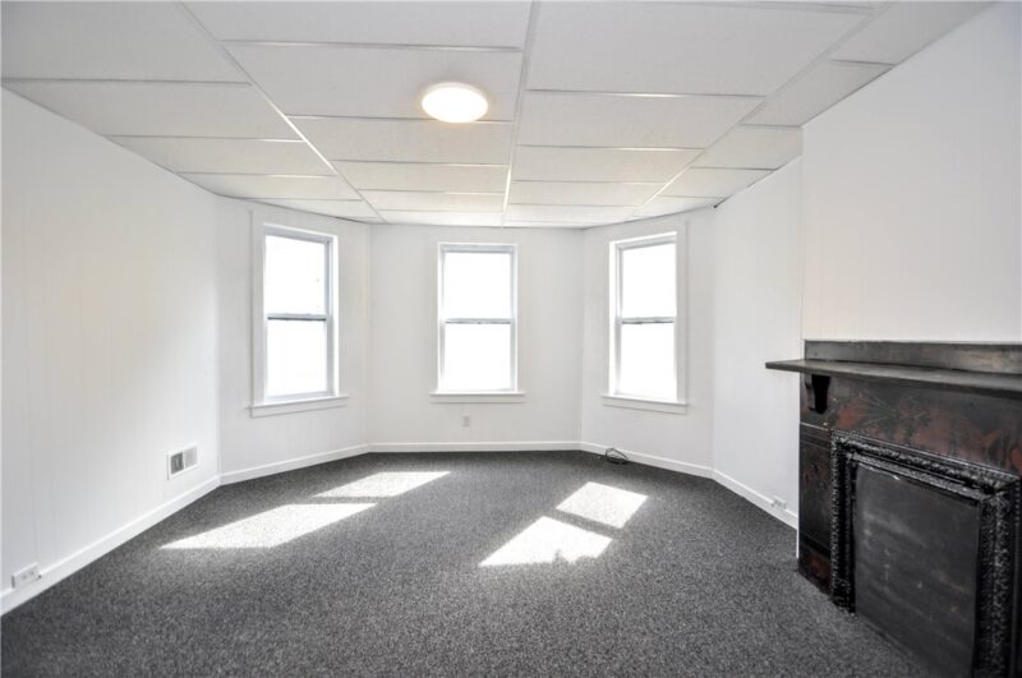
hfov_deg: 100.5
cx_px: 511
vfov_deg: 77.2
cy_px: 339
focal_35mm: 15
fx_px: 425
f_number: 4
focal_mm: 10
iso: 400
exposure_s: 1/60
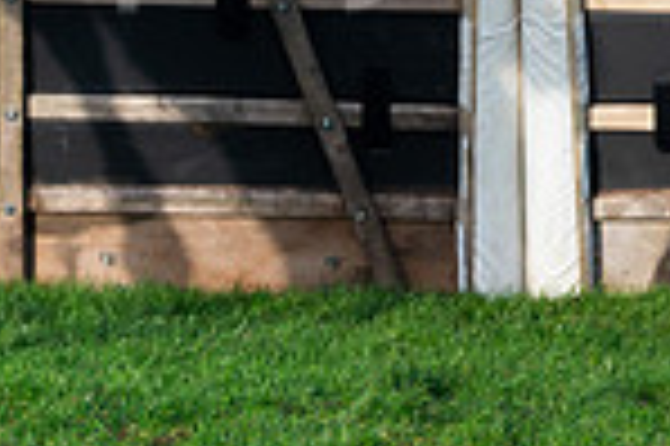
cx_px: -441
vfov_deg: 1.6
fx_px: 15858
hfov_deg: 2.4
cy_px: -442
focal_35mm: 853
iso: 320
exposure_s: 1/2500
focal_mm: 175
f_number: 3.5
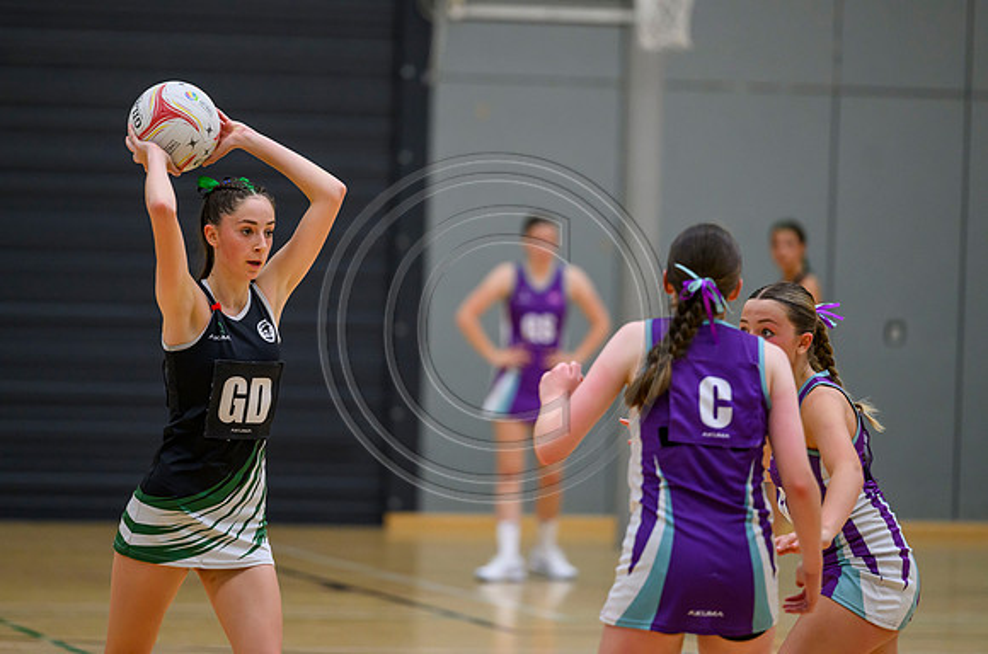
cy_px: 276
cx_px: 422
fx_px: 6294
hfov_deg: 9.0
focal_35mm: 230
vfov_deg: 5.9
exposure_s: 1/1600
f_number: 2.8
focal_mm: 200
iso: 3200
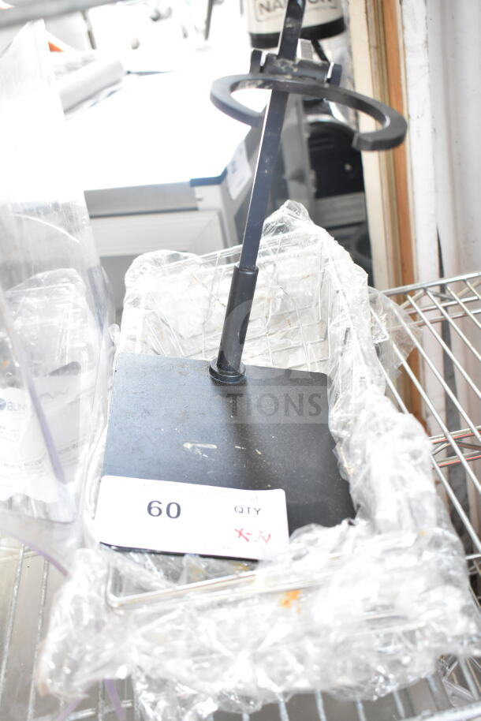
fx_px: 811
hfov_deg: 33.0
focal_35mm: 40
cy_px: 360
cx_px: 240
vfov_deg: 47.9
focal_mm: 27
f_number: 4.5
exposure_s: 1/80
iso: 1600
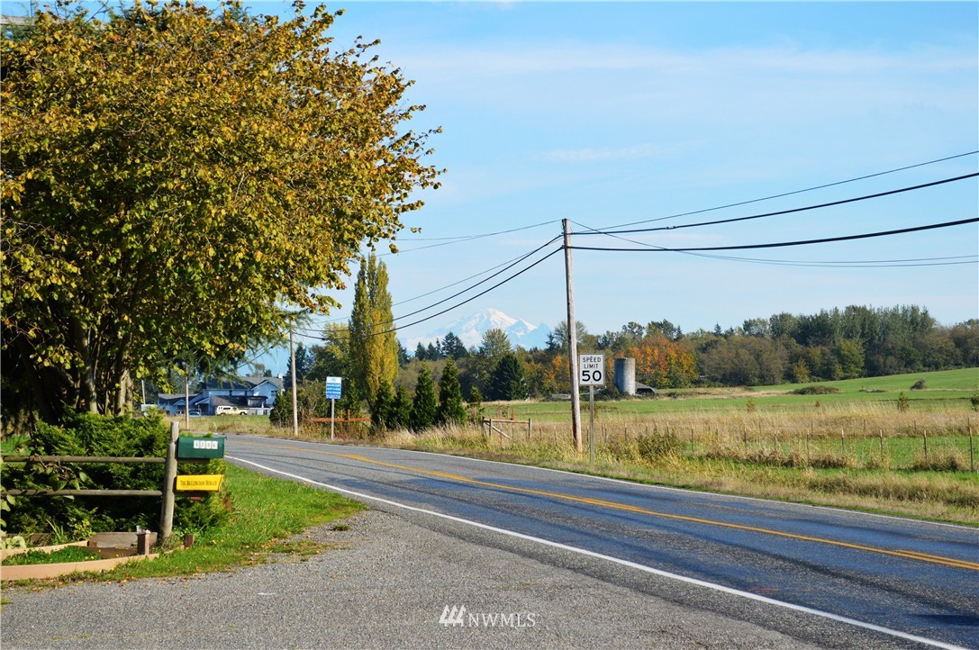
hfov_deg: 24.6
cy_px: 325
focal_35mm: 82
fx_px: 2241
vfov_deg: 16.5
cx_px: 490
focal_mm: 55
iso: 100
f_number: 8
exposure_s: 1/250
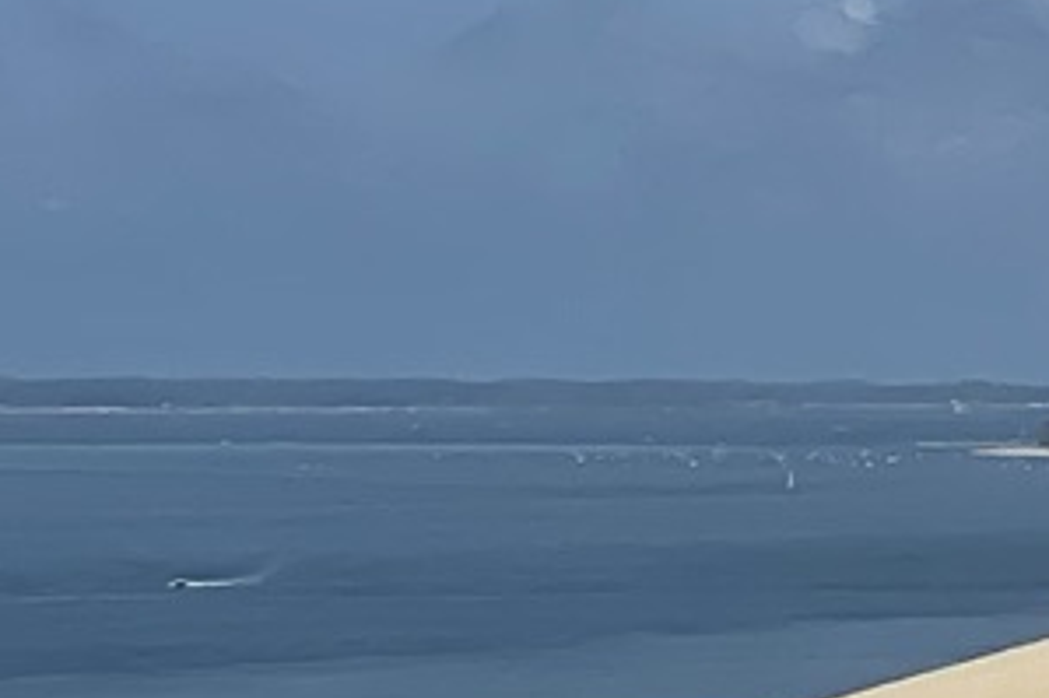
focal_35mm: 362
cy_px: -217
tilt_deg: +4.0
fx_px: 10542
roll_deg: -0.6
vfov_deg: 3.8
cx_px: 3421
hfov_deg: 5.3
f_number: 2
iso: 25
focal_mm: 6
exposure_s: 1/4348
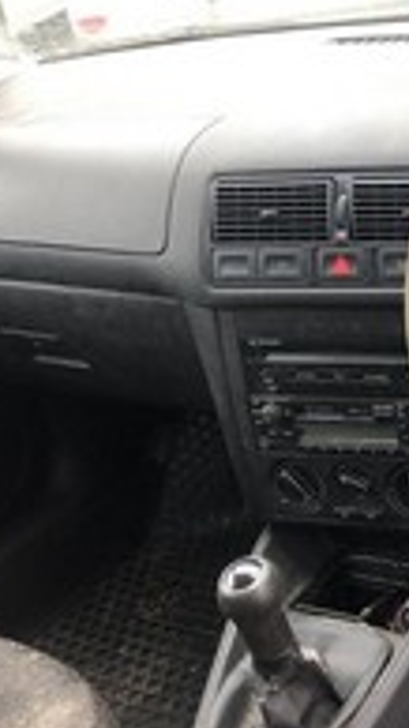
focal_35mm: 55
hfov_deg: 19.9
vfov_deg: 37.7
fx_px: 1061
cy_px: 289
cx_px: 540
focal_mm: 4
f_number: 1.8
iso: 25
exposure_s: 1/30
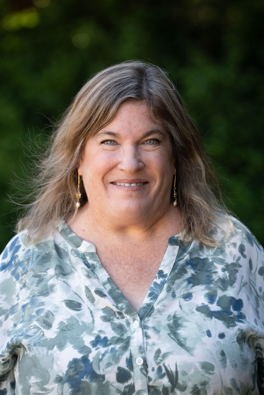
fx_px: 1870
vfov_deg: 12.1
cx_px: 132
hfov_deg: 8.1
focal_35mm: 170
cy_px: 198
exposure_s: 1/320
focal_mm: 170
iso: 400
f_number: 4
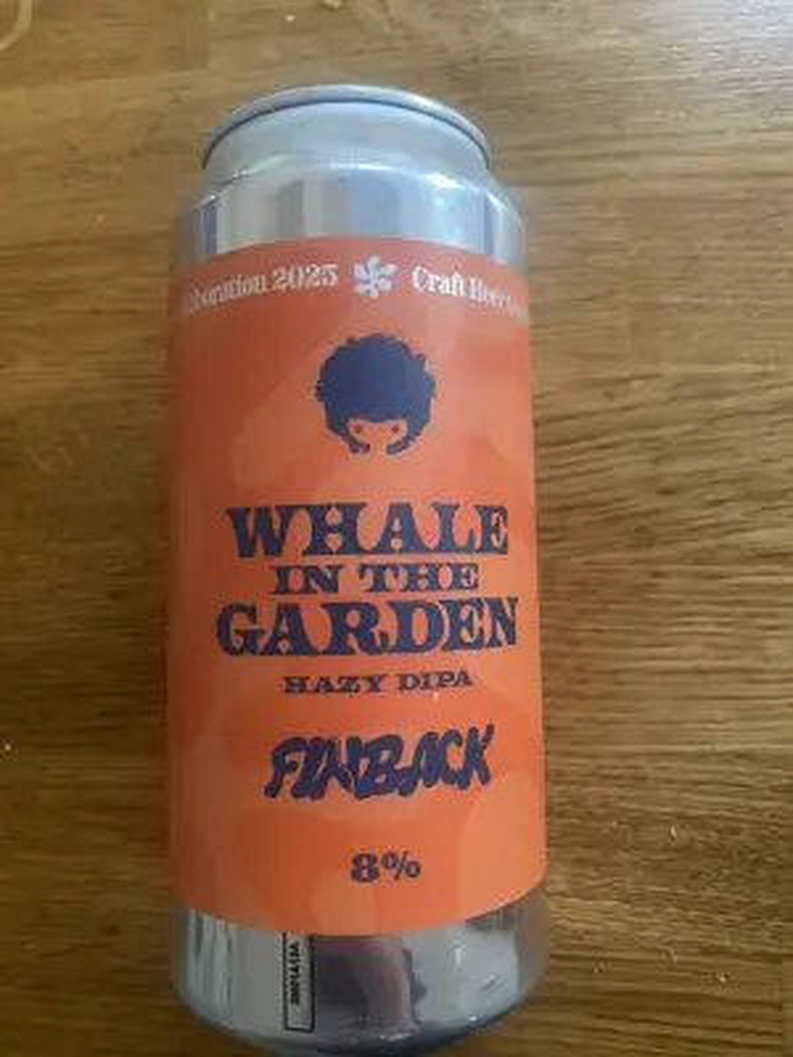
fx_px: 764
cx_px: 396
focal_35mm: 25
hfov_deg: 54.9
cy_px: 528
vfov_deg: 69.4
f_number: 1.8
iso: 250
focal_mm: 4.25
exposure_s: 1/60
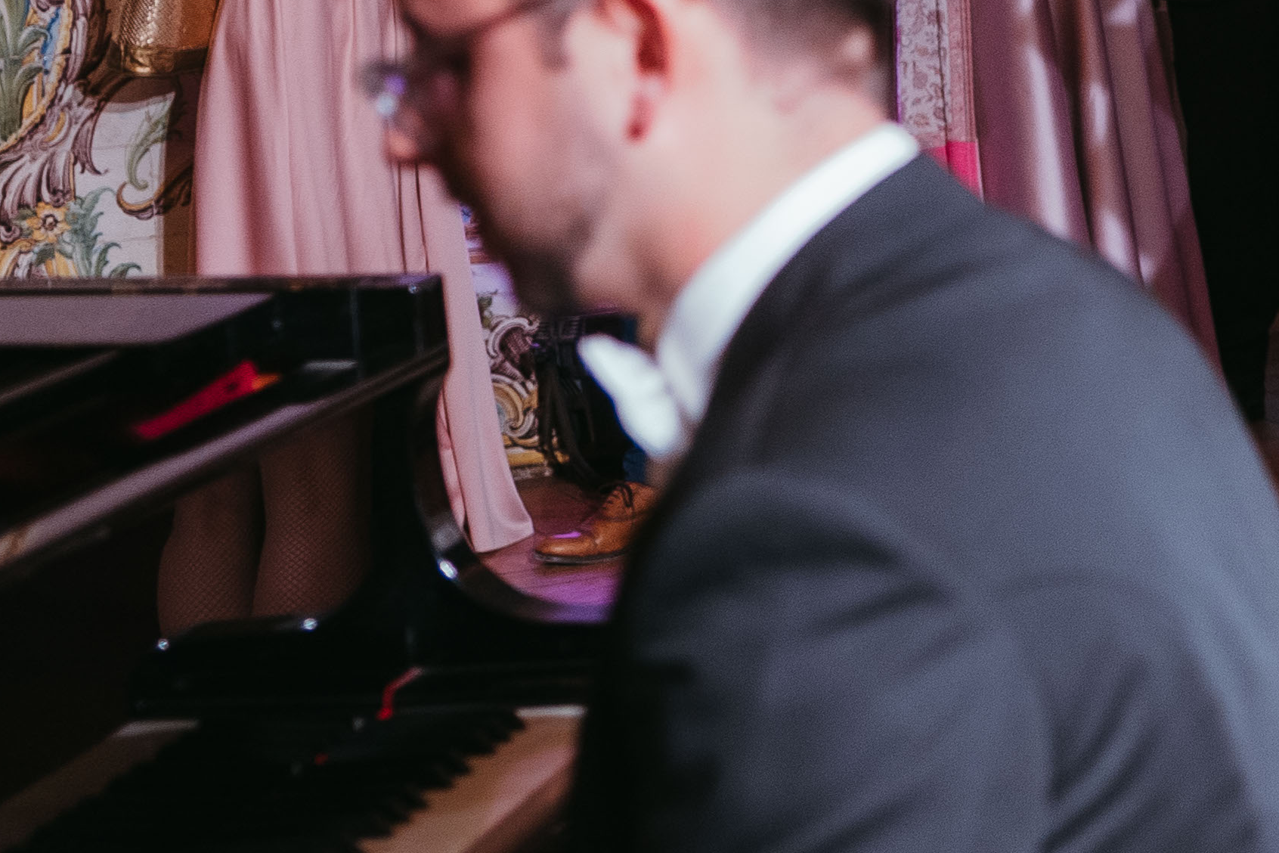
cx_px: 2076
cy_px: 104
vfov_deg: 11.7
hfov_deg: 15.8
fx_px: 4121
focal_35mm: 116
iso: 1000
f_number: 2
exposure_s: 1/250
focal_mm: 28
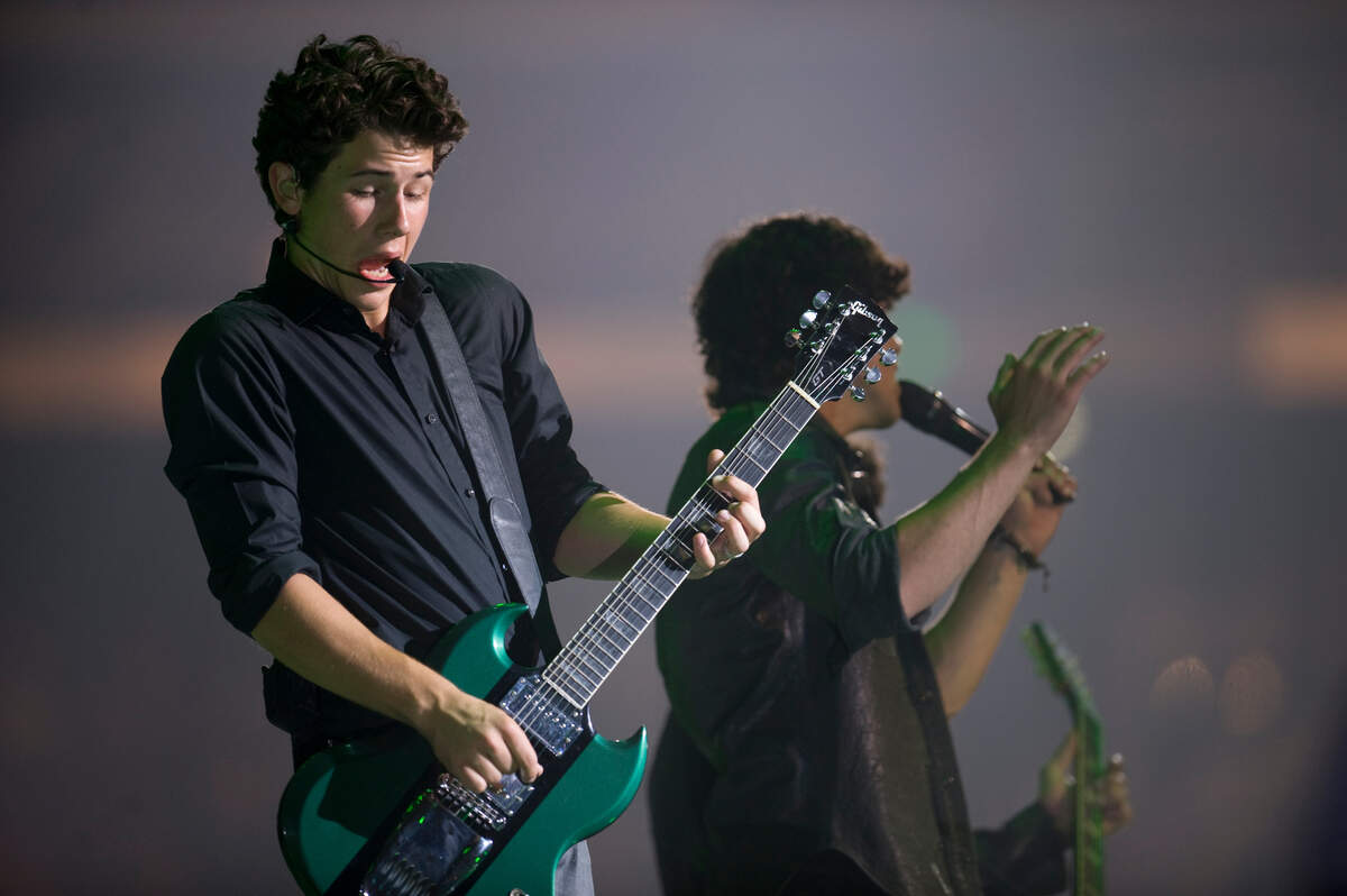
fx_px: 14954
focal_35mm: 400
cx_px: 674
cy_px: 448
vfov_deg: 3.4
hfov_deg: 5.2
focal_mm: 400
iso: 800
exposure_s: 1/400
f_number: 2.8
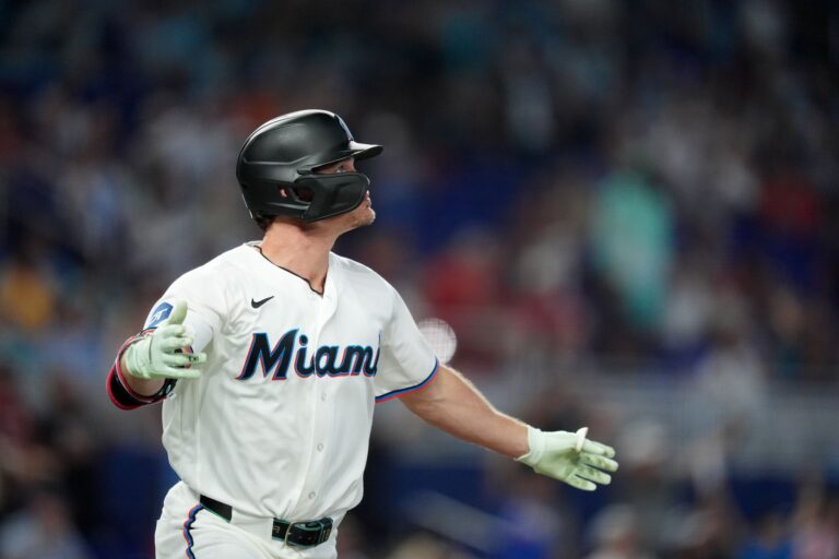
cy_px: 280
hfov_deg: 5.2
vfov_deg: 3.4
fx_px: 9321
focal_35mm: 400
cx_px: 420
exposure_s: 1/2500
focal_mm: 400
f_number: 2.8
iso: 4000
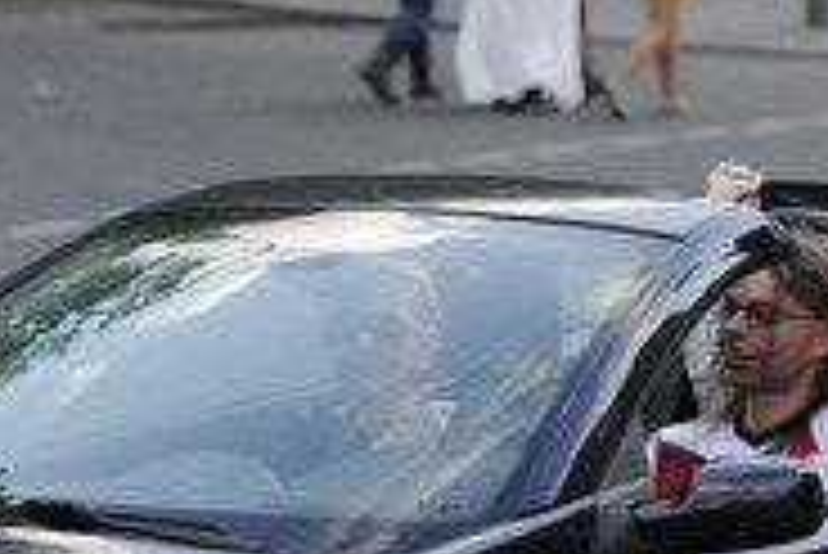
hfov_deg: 7.6
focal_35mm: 269
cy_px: 437
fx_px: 6192
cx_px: 634
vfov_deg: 5.1
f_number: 4
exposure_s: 1/500
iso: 640
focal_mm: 110
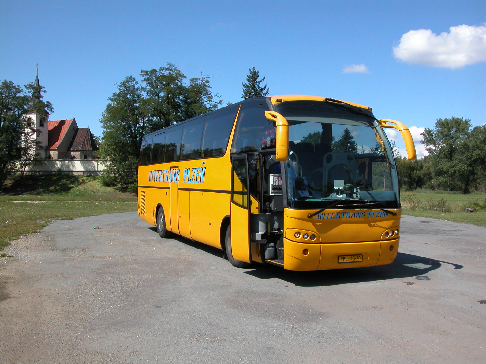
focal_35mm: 34
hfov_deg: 54.0
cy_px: 182
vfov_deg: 41.8
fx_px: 477
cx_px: 243
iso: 100
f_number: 6.3
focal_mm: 8.9
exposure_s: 1/348
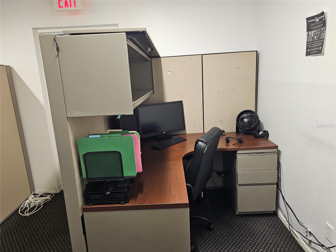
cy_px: 126
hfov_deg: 73.9
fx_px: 223
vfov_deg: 58.9
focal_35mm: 23
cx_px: 168
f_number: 1.7
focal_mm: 6.3
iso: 400
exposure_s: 1/120
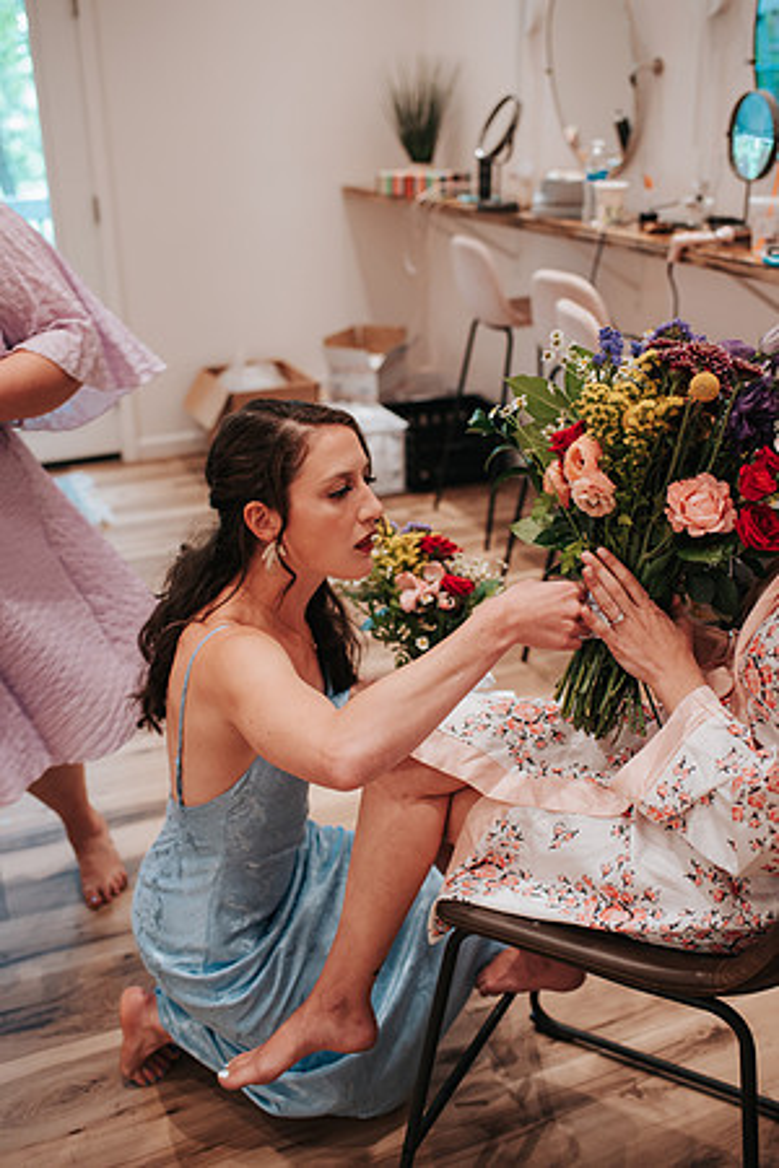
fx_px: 1136
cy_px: 584
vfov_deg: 54.4
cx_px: 390
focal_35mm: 35
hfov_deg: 37.9
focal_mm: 35
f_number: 2.8
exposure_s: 1/125
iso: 800
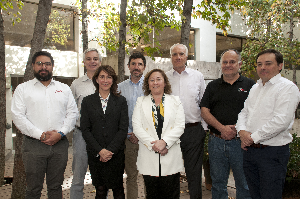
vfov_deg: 36.8
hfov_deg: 53.2
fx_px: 300
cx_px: 150
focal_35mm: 36
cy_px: 100
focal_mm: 24
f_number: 6.3
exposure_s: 1/60
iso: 400
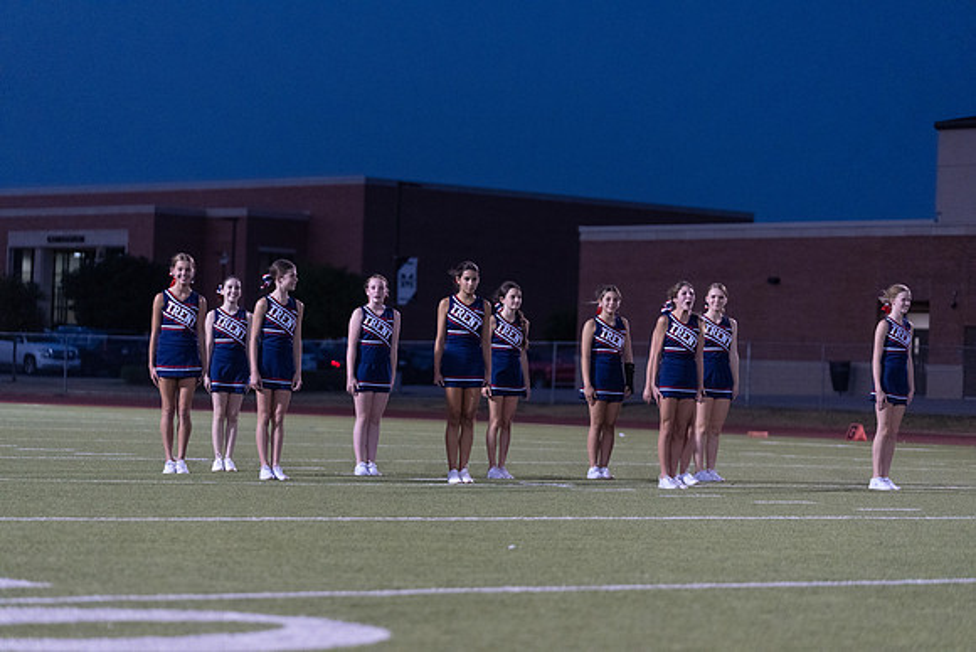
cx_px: 488
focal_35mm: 119
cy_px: 326
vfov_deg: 11.5
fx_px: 3227
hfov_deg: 17.2
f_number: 2.8
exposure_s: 1/1000
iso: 3200
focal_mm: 119
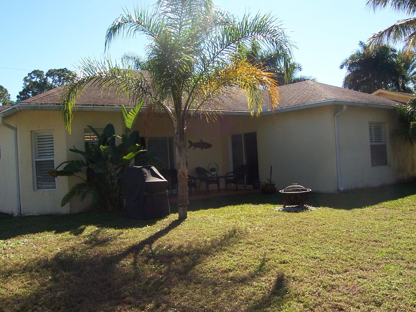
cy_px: 153
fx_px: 457
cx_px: 198
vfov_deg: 37.7
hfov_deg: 49.0
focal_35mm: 38
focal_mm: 6
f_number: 4.8
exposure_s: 1/350
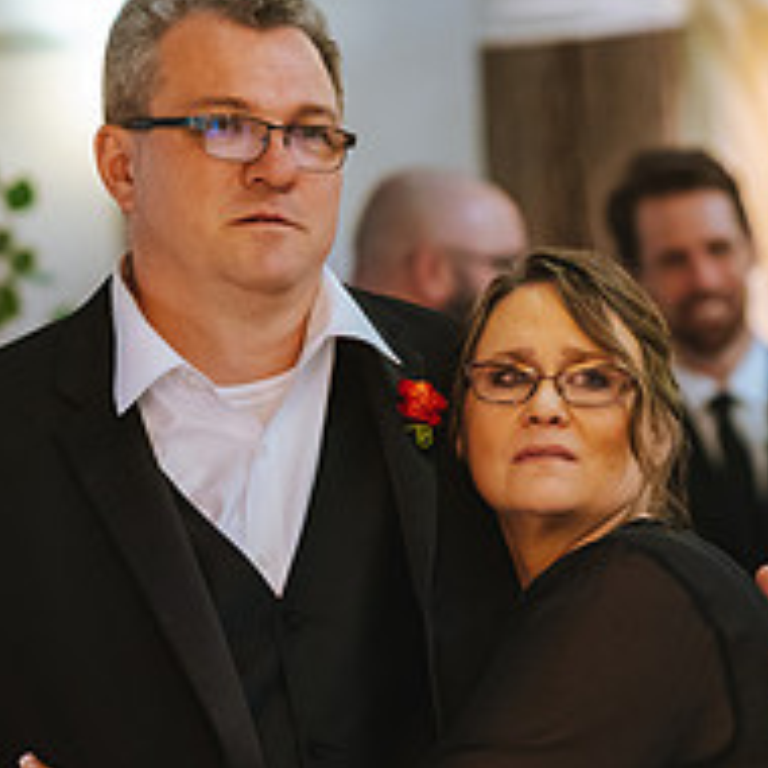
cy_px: 713
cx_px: 711
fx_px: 5547
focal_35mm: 221
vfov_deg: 7.9
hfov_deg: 7.9
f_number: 2
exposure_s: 1/80
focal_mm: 85
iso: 2500
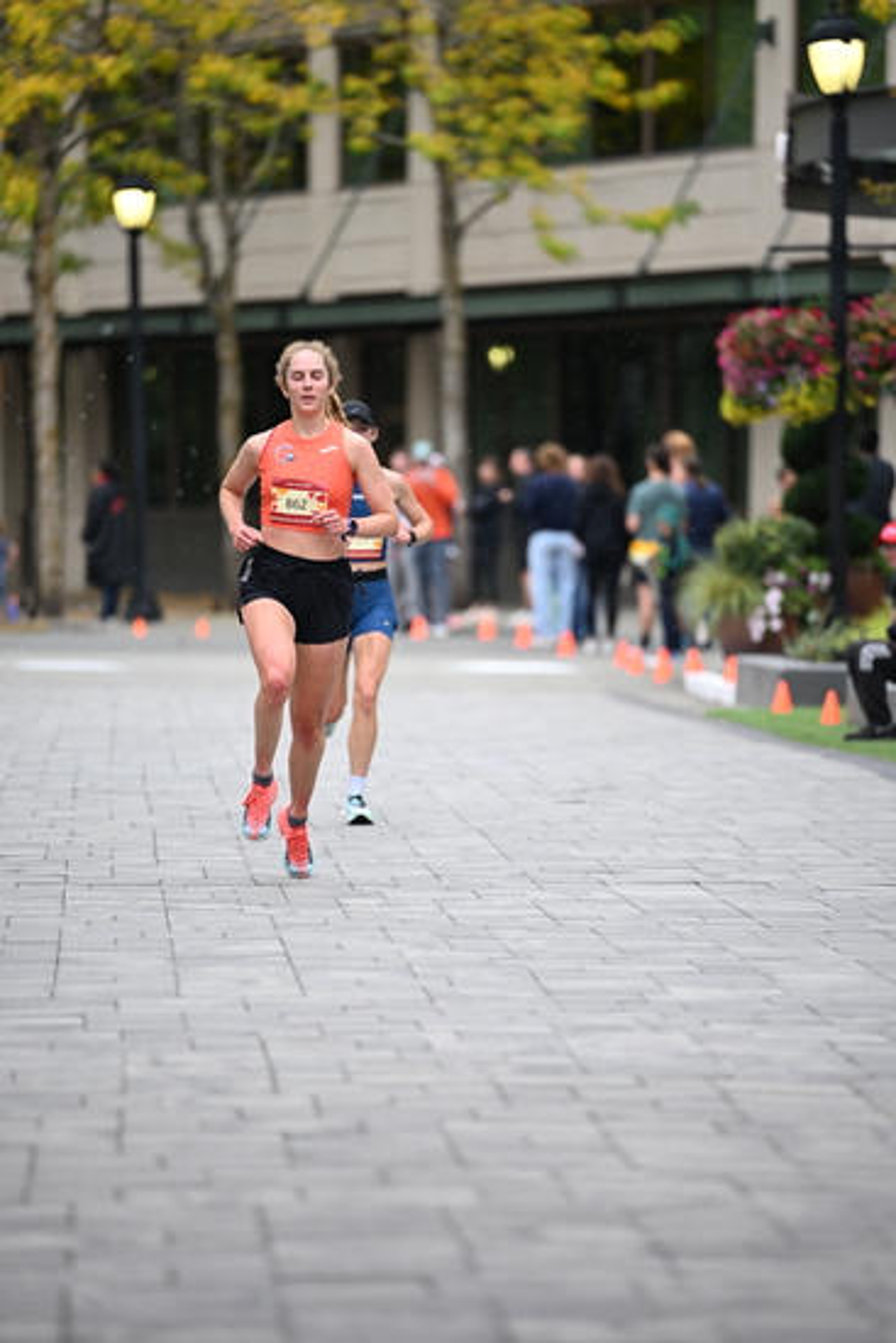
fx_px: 7461
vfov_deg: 10.3
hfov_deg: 6.9
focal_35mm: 200
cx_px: 448
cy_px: 672
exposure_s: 1/1600
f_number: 2.8
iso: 1250
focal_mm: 200
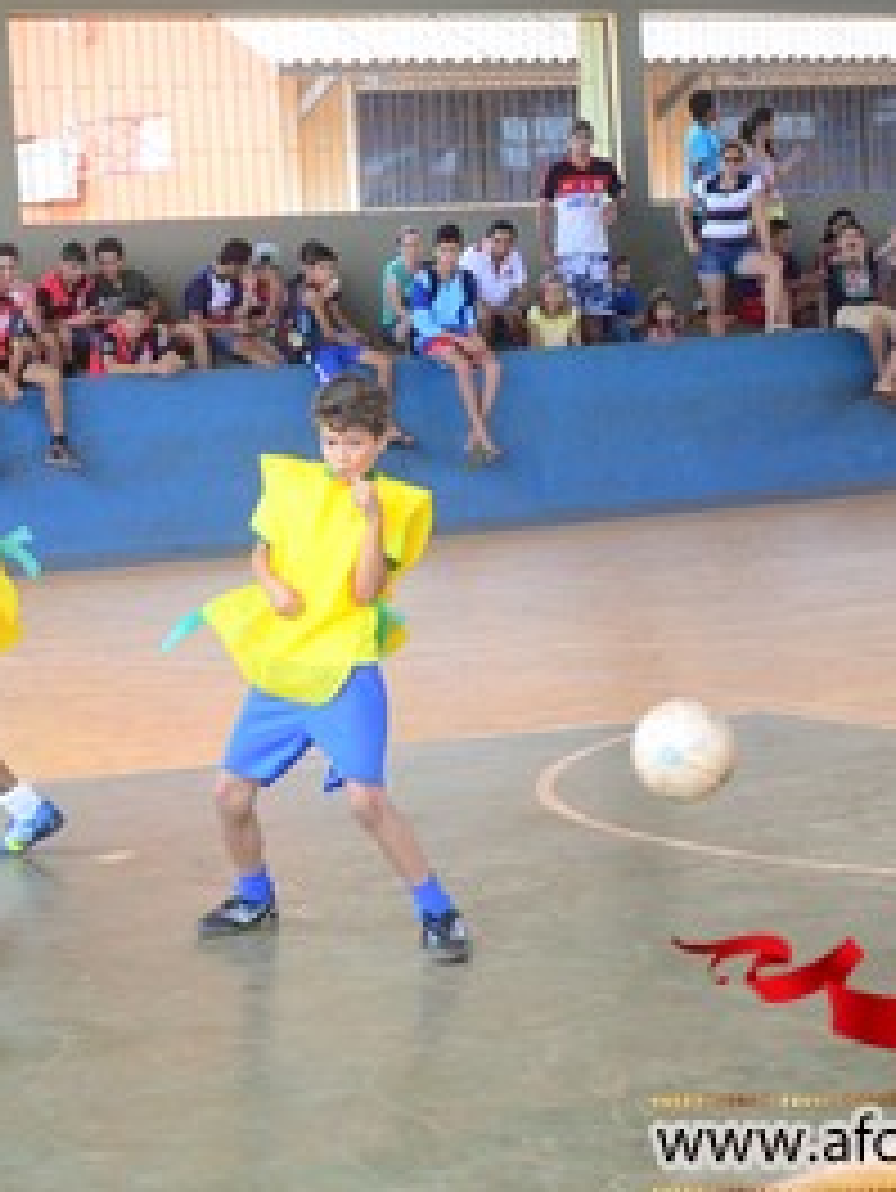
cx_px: 275
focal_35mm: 93
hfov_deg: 15.9
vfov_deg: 21.1
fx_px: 3207
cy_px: 544
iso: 800
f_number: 4.5
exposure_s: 1/500
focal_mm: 38
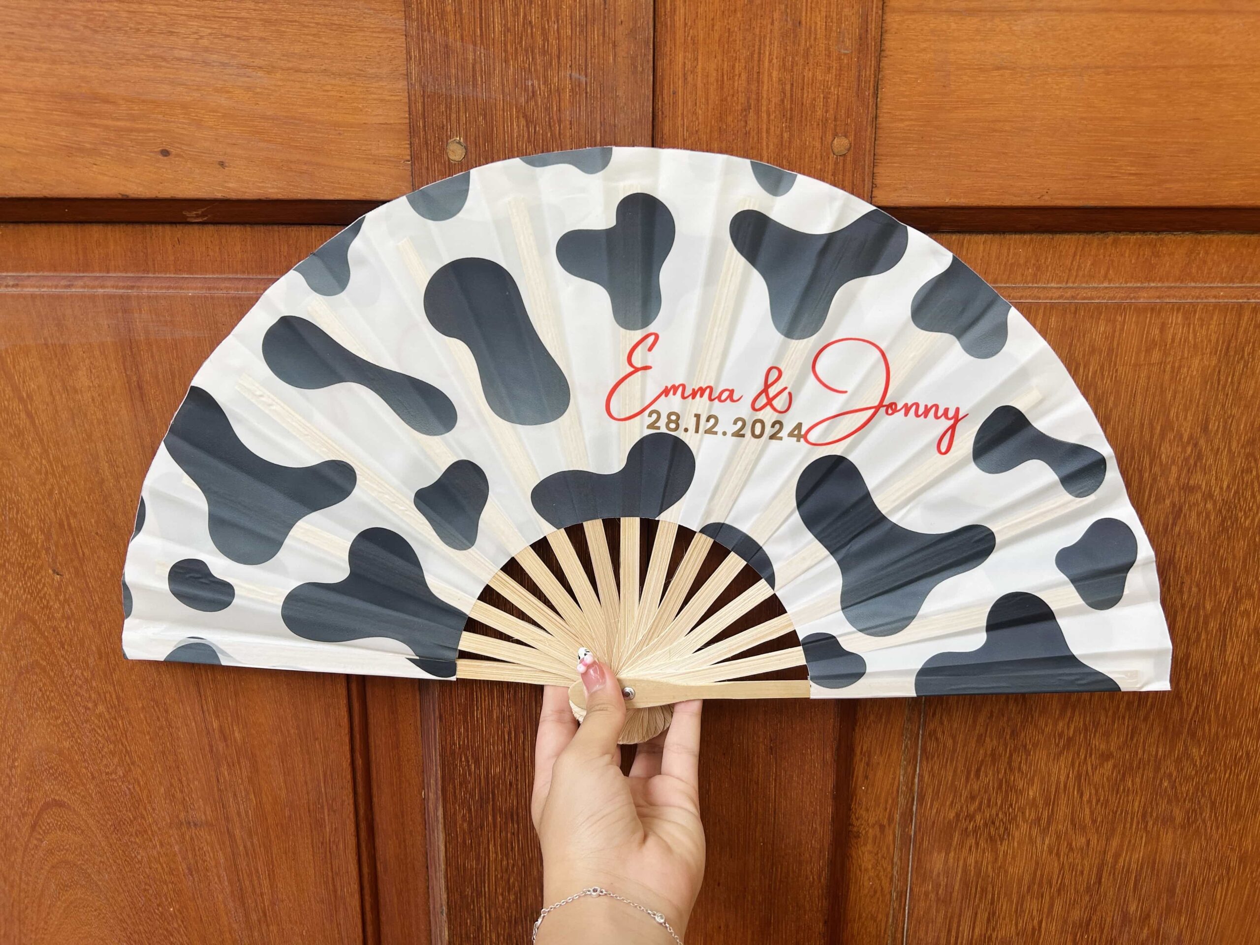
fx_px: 946
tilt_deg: -13.1
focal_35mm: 26
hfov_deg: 67.3
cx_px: 630
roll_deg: -0.3
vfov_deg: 53.1
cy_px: 472
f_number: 1.5
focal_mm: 5.7
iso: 50
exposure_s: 1/469
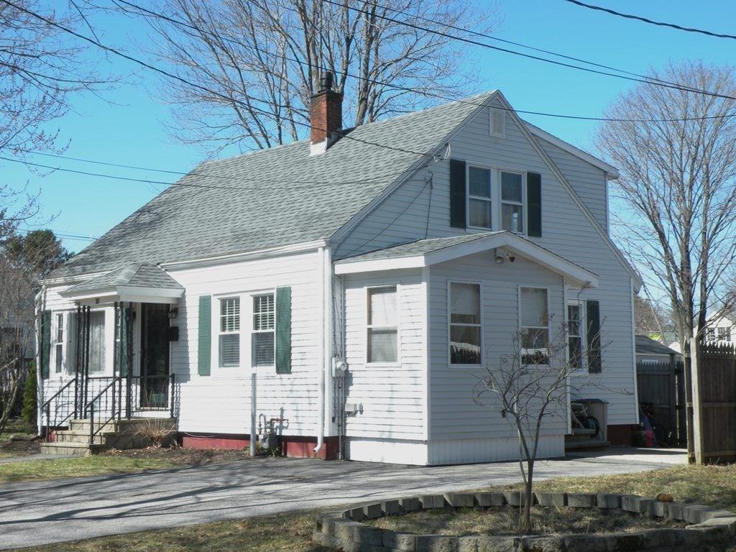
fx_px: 1191
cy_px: 276
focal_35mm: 56
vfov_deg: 26.1
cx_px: 368
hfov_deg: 34.3
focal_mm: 9.8
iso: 64
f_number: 8
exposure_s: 1/60
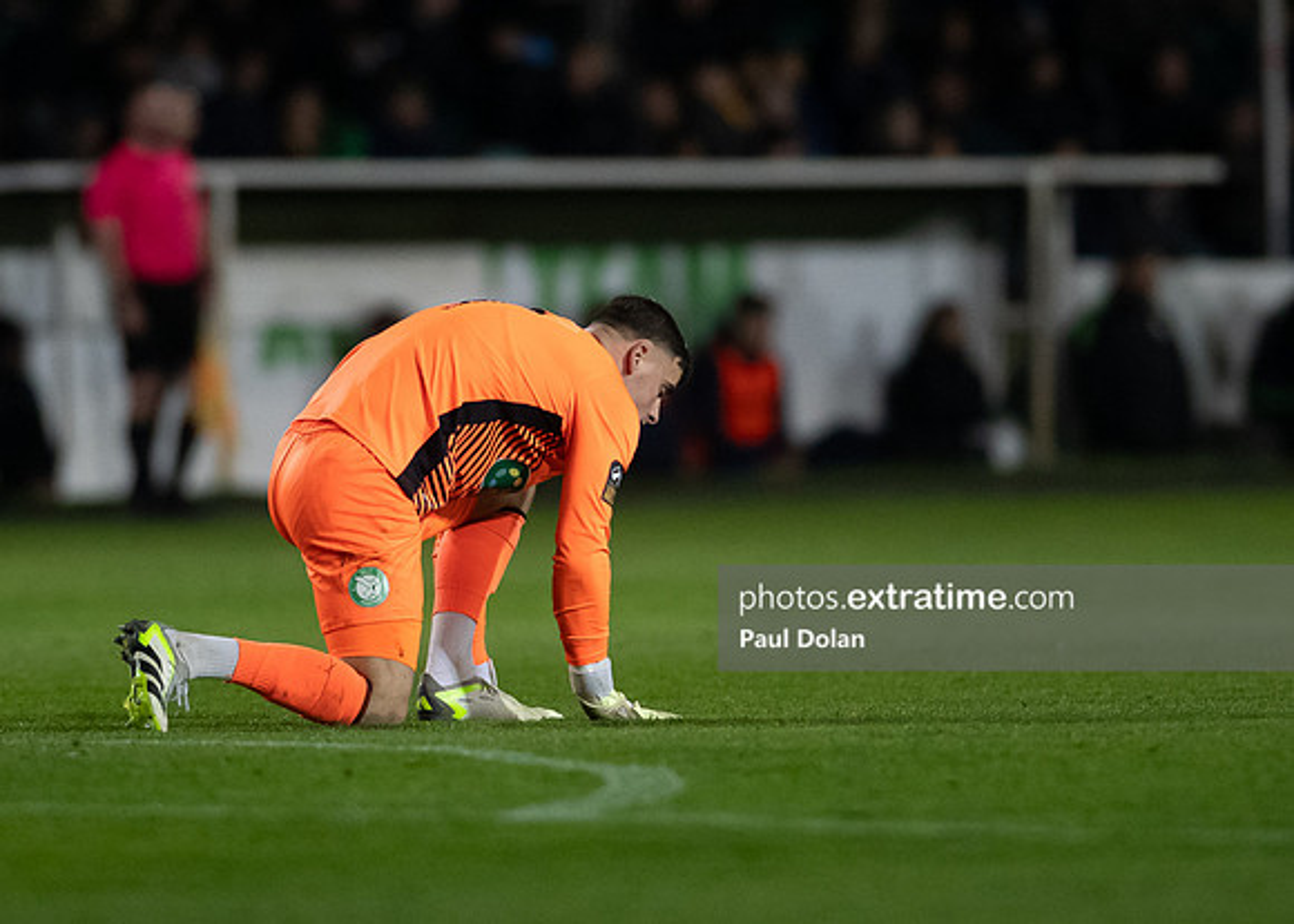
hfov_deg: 3.8
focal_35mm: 525
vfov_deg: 2.7
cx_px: 582
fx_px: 19290
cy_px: 387
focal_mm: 300
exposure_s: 1/1000
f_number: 2.8
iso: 6400
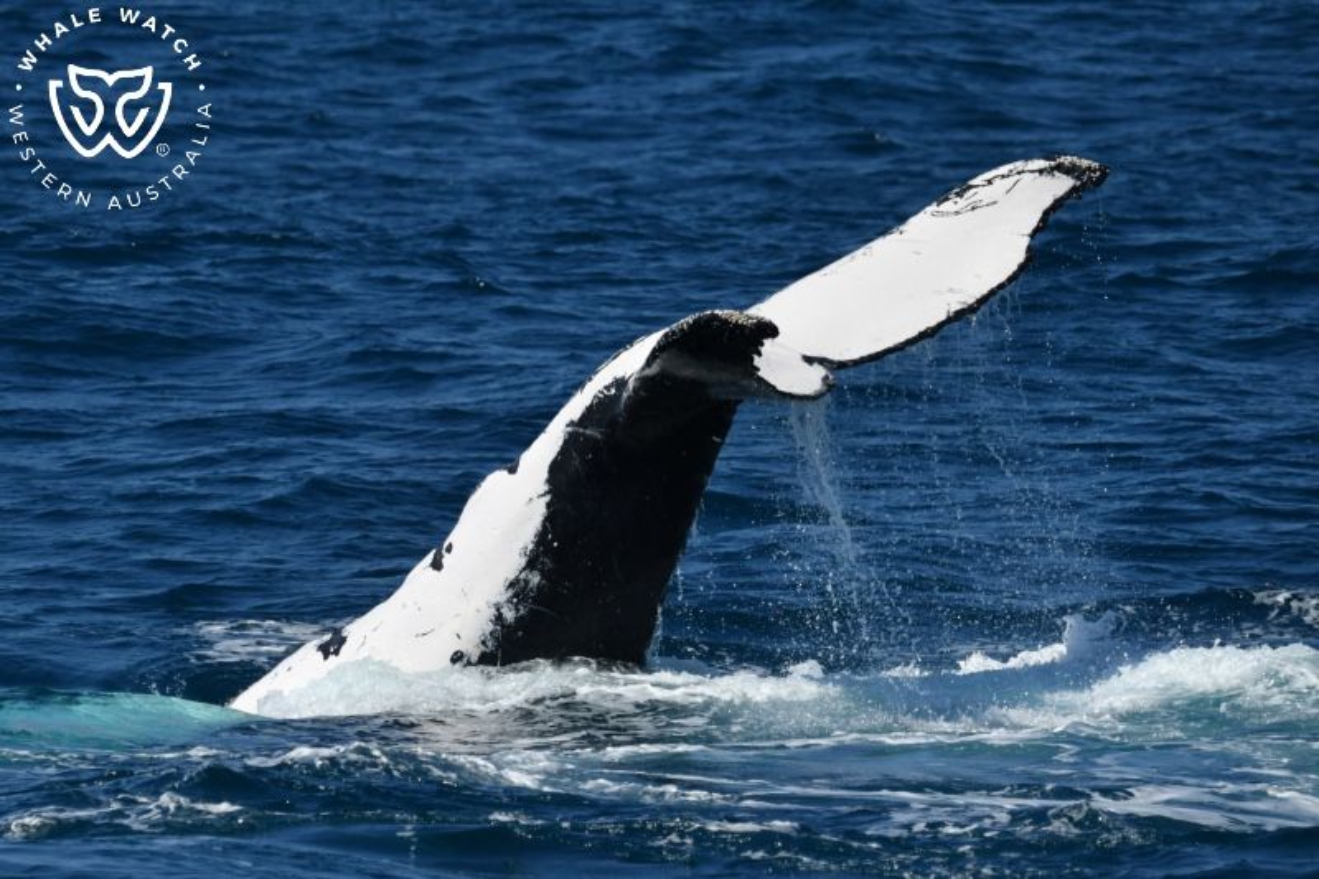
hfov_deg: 5.4
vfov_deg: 3.6
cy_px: 440
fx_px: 13919
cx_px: 660
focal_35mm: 380
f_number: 6
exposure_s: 1/8000
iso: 640
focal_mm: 380
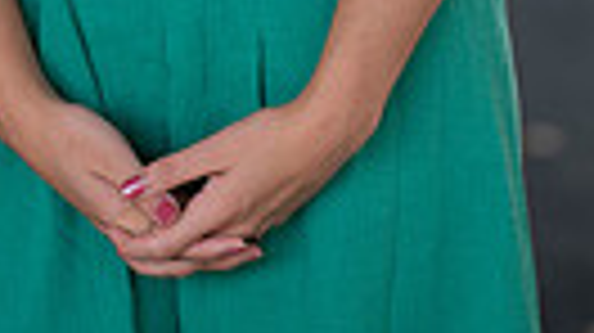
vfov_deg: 3.9
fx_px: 4769
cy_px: -580
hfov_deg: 7.1
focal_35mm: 303
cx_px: 158
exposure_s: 1/320
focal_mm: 85
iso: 200
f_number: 2.5
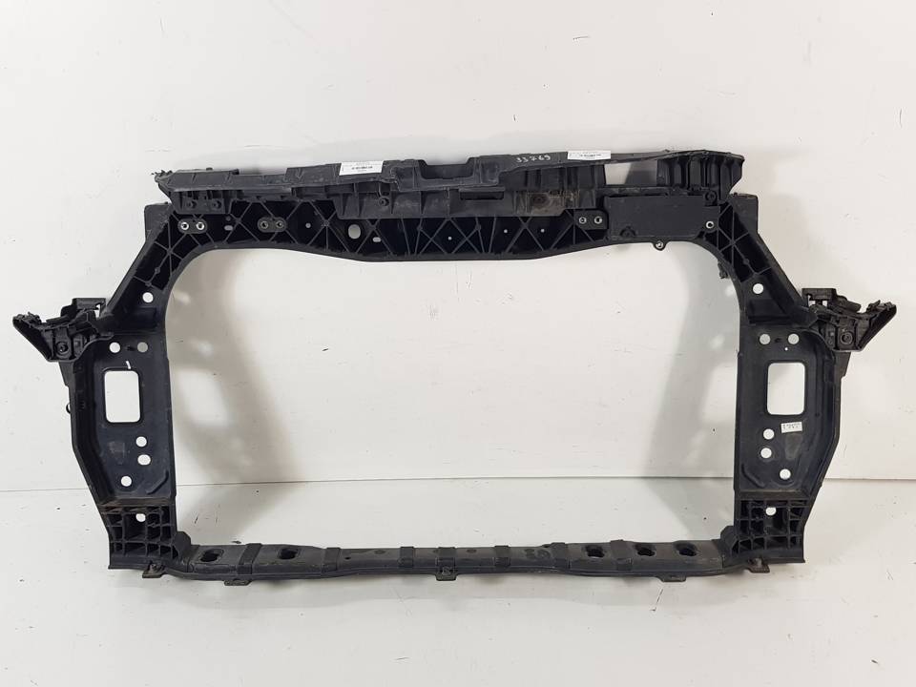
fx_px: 688
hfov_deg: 67.3
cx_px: 458
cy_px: 344
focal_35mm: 26
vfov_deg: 53.1
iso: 64
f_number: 1.7
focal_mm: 4.2
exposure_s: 1/100
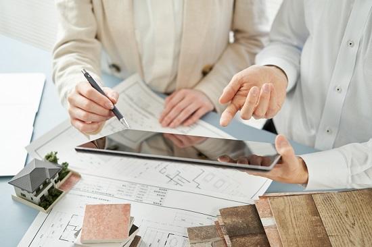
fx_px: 568
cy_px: 124
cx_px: 186
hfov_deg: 36.3
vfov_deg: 24.6
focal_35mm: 55
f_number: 2.2
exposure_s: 1/50
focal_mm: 55
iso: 250
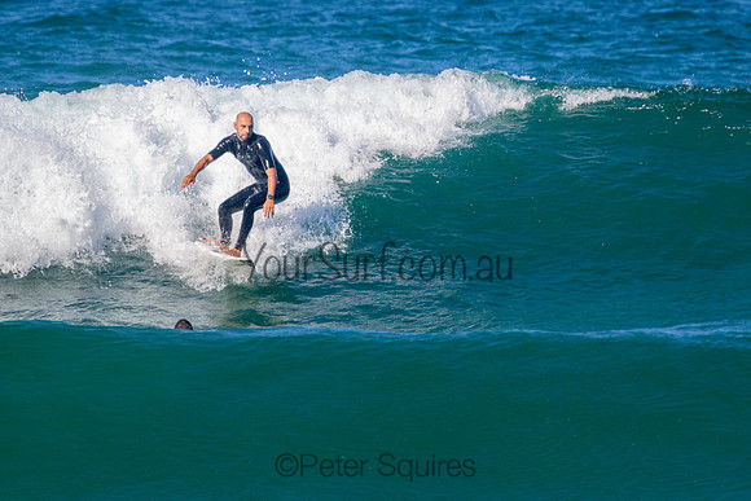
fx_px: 22847
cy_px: 158
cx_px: 434
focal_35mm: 1095
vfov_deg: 1.3
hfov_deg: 1.9
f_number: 11
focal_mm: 800
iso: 1250
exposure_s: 1/2000
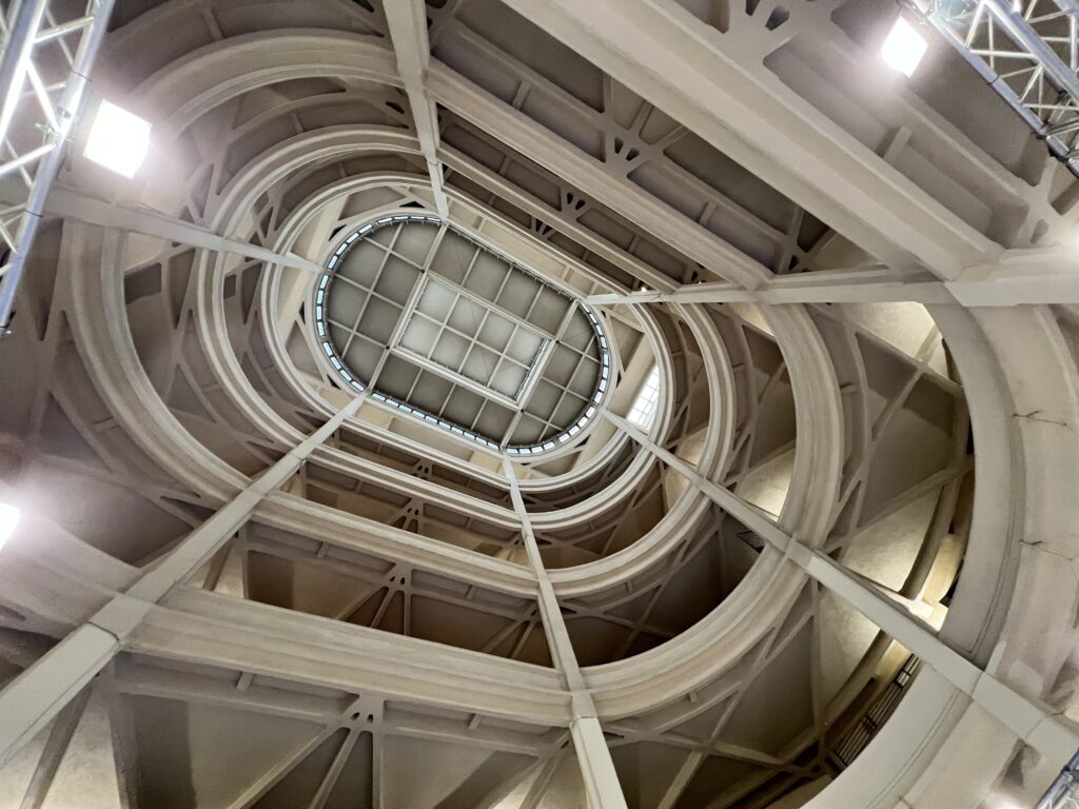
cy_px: 404
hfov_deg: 106.2
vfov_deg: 89.9
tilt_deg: +71.3
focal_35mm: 13
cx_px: 540
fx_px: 405
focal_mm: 1.57
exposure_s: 1/50
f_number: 1.8
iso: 250
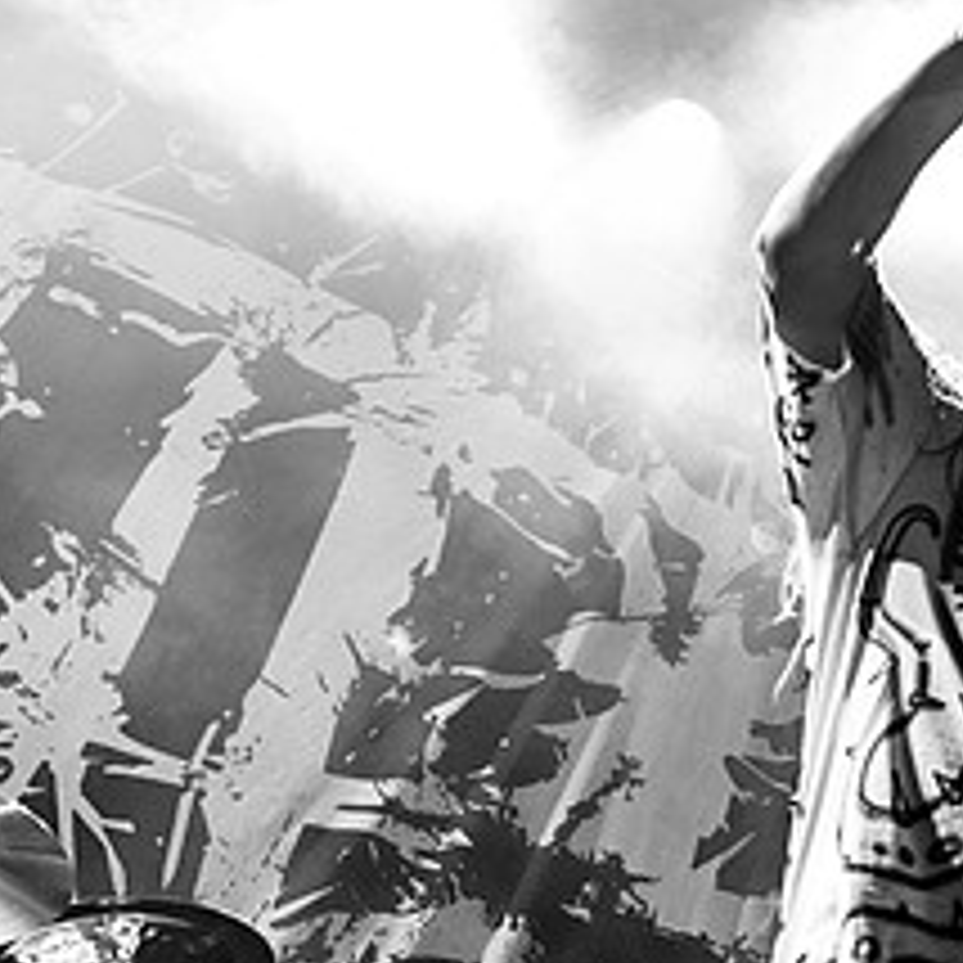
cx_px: 1017
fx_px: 2014
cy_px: 465
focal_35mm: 64
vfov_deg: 26.9
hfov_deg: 25.2
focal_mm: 24
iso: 3200
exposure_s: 1/400
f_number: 3.2
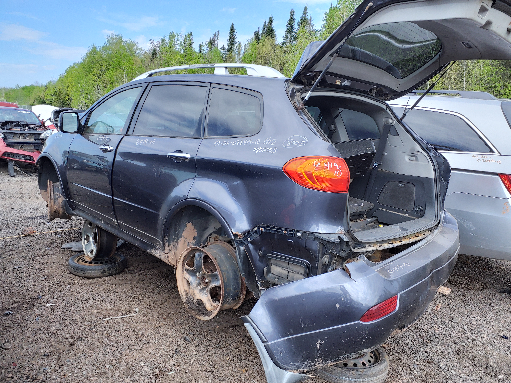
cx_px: 256
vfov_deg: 53.1
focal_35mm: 26
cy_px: 192
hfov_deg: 67.3
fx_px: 384
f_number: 1.9
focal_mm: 3.58
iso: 40
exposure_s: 1/210
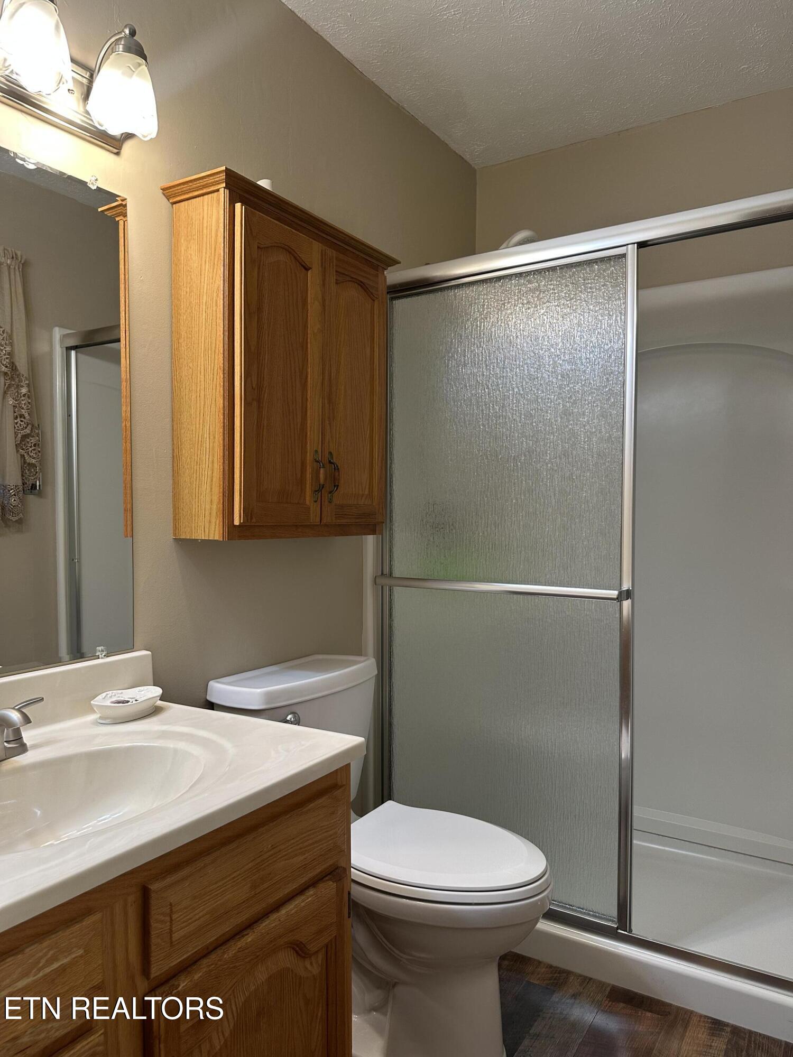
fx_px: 733
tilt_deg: -1.4
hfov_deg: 56.8
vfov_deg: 71.6
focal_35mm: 24
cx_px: 396
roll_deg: -0.7
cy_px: 528
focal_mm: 6.86
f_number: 1.78
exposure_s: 1/60
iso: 125
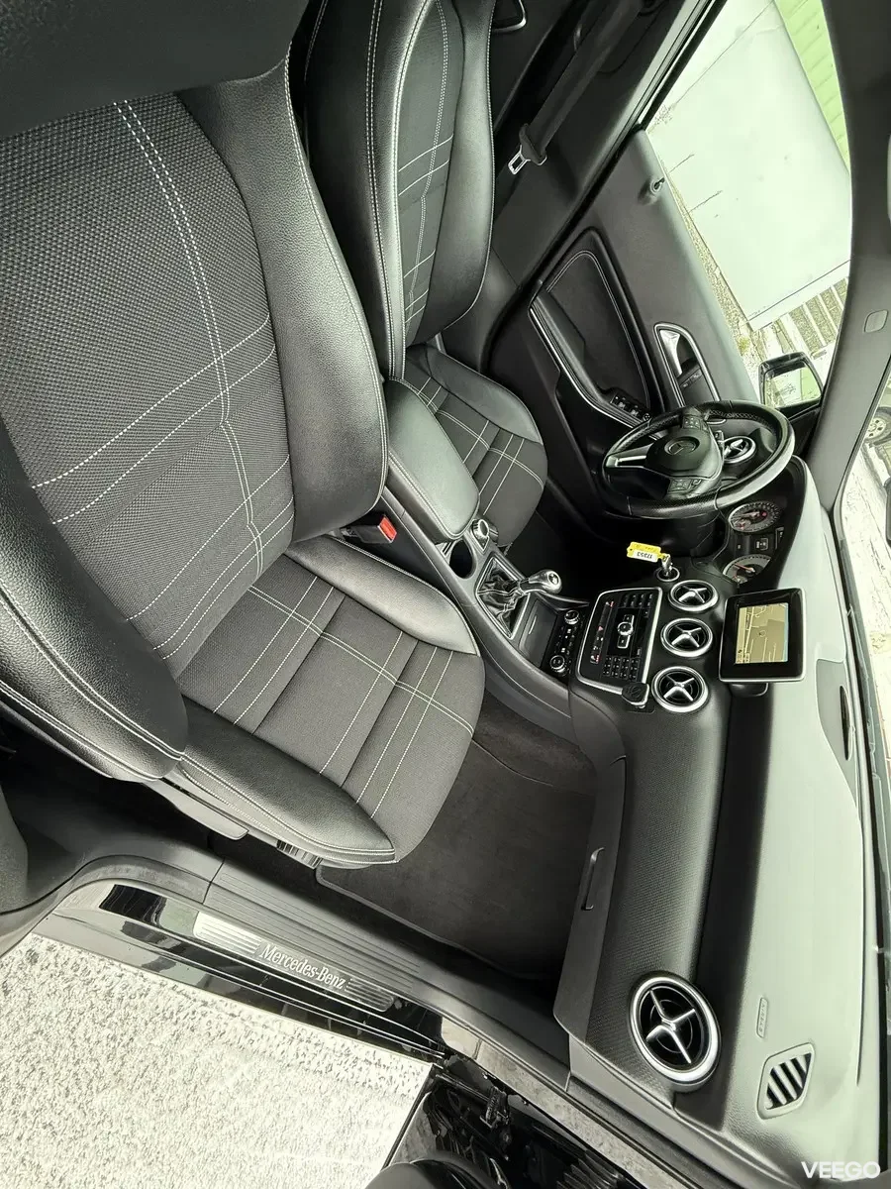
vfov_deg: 102.1
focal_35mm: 14
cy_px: 594
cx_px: 446
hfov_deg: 85.7
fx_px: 480
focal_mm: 2.22
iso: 400
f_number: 2.2
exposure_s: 1/60
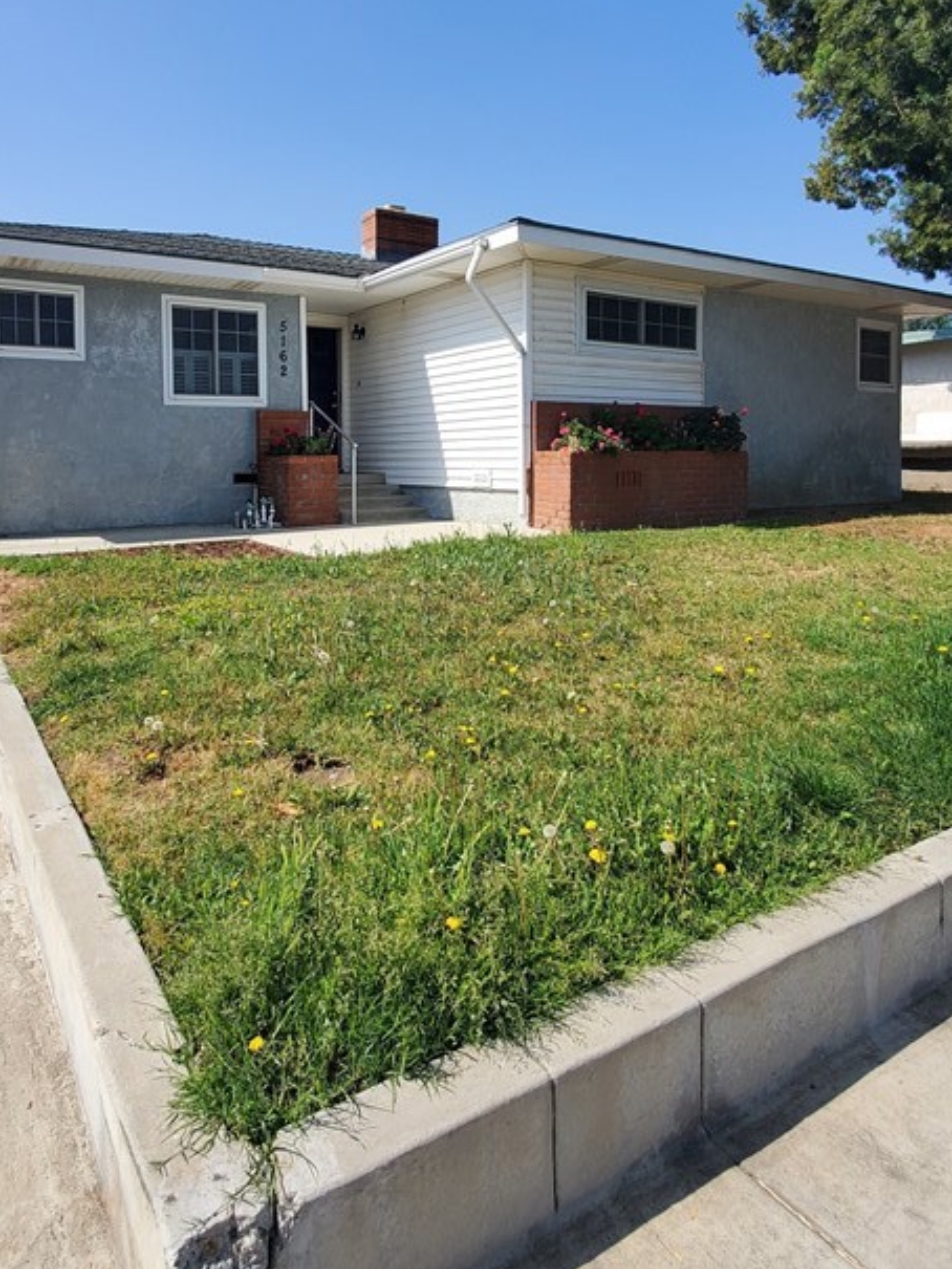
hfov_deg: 61.0
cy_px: 495
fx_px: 806
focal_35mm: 22
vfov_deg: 75.4
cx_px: 430
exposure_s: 1/885
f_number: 2.2
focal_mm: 1.8
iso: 50
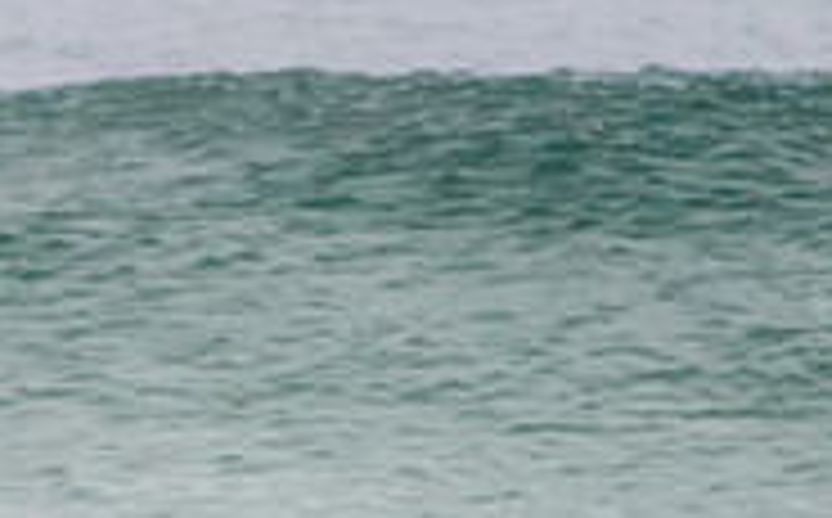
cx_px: -108
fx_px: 44443
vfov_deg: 0.7
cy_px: 818
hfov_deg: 1.1
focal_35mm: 1963
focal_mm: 500
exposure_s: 1/1000
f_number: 5.6
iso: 1100
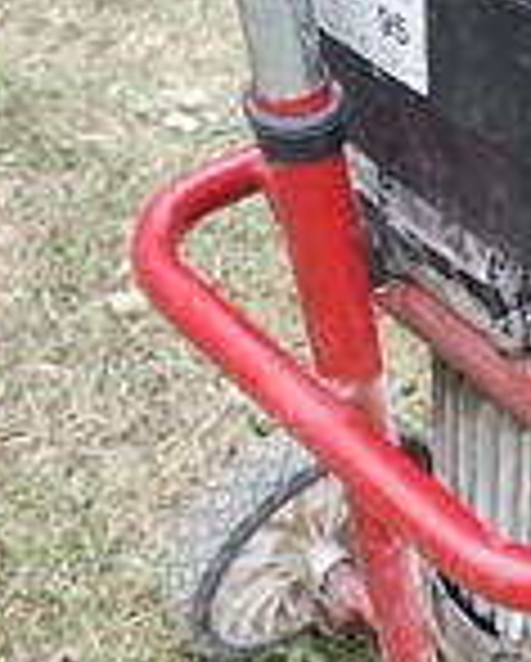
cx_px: 540
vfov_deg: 30.9
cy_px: 302
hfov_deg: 23.9
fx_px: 1196
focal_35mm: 61
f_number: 1.6
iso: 160
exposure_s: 1/100
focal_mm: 6.55
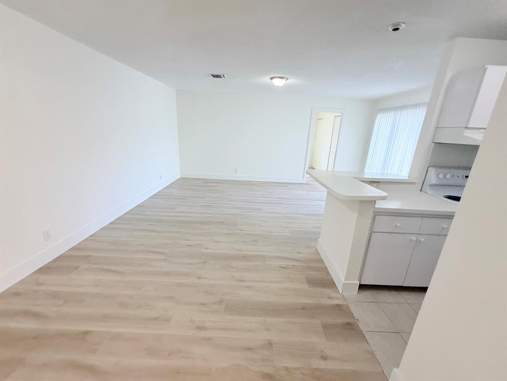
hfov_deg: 102.1
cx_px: 254
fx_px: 205
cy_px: 190
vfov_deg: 85.7
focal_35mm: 14
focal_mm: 2.22
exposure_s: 1/120
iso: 200
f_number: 2.2
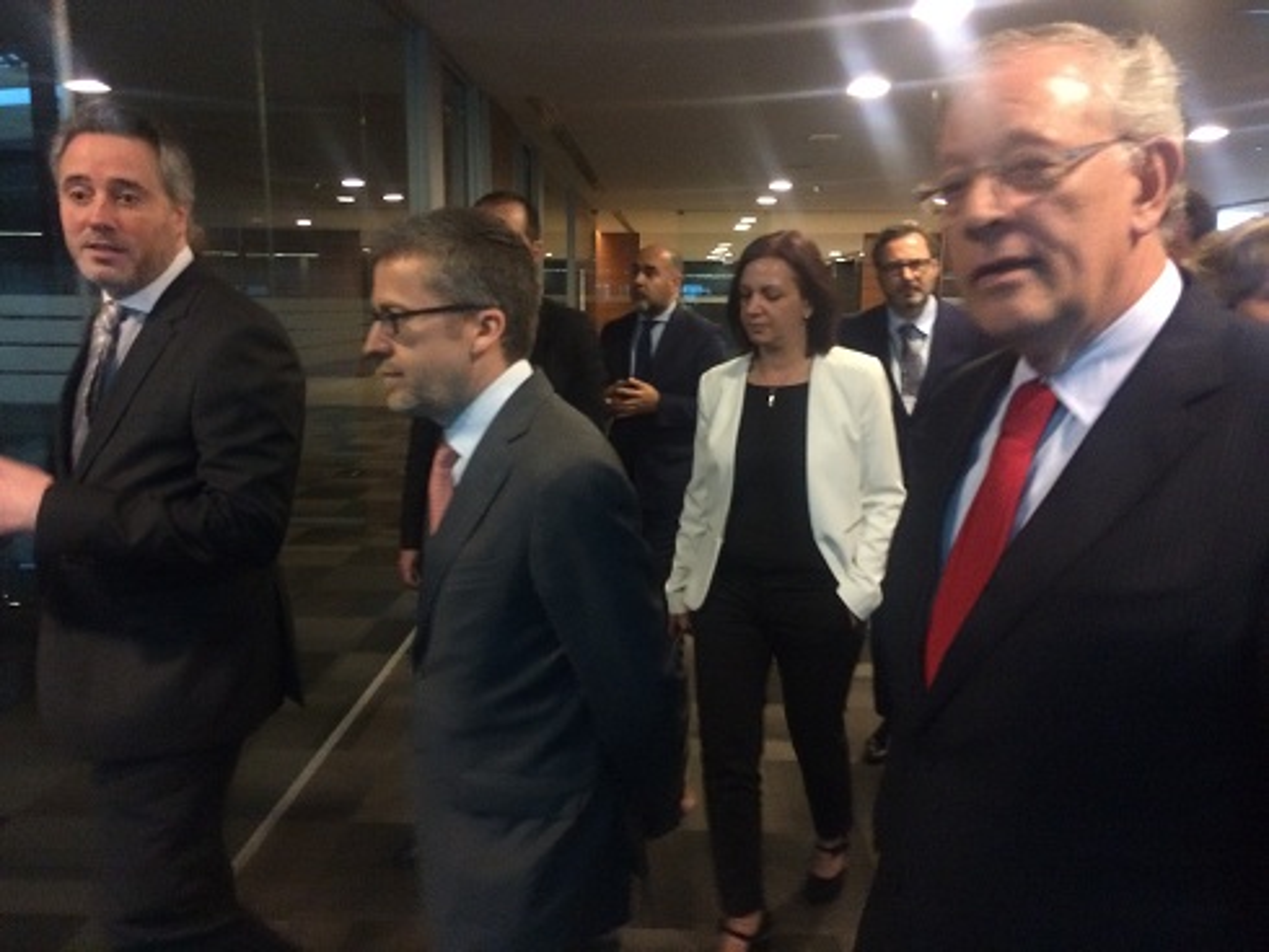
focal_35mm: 29
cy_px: 476
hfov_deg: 61.6
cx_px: 634
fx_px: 1064
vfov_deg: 48.3
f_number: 2.2
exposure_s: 1/17
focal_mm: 4.15
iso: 400
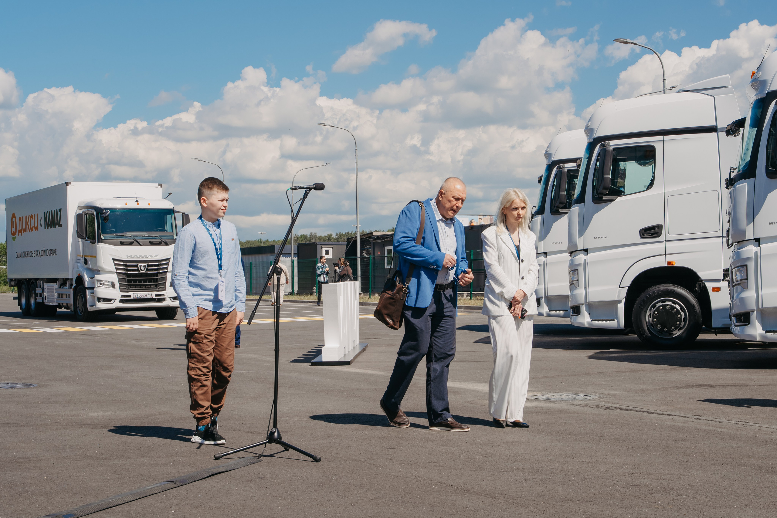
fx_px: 1317
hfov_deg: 32.9
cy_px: 259
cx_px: 388
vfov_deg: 22.3
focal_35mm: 61
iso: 160
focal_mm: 61
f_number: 14
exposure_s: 1/160
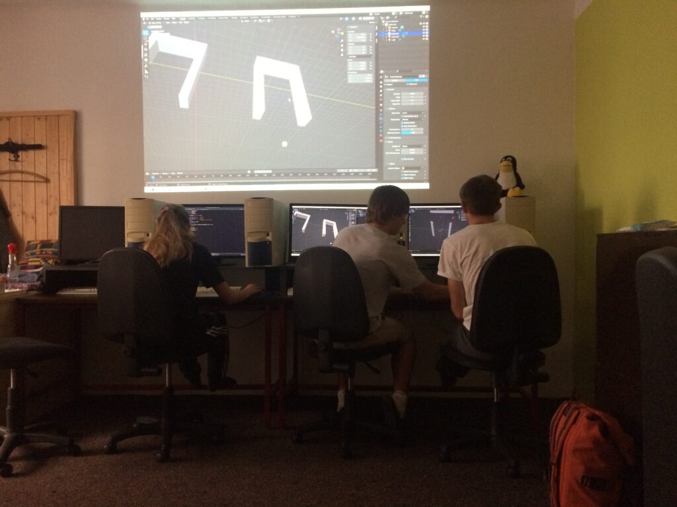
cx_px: 338
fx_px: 567
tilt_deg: -0.5
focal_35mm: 29
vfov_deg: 48.2
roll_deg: +0.7
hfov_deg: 61.7
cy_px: 254
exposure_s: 1/25
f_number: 2.2
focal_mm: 4.15
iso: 320
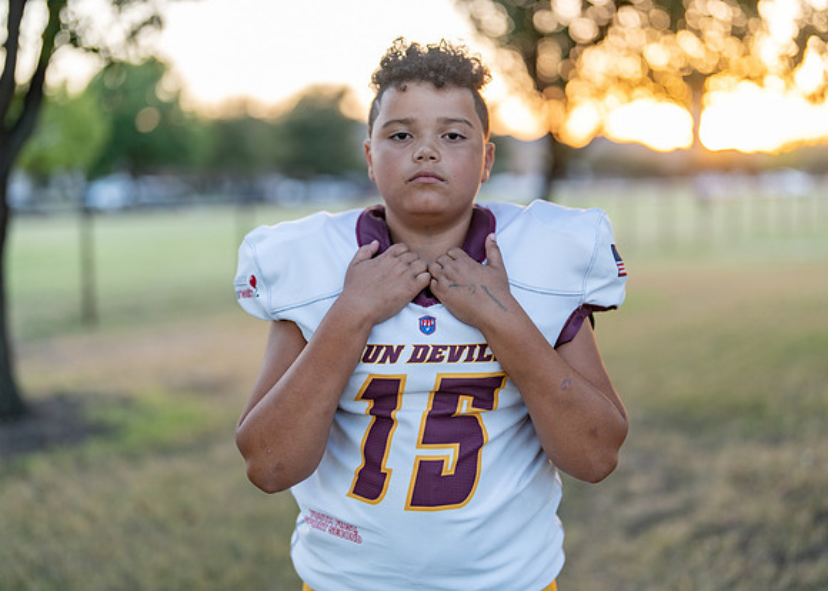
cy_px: 296
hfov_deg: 37.2
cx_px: 414
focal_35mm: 52
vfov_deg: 27.0
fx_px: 1232
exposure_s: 1/500
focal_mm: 50
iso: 200
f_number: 1.2
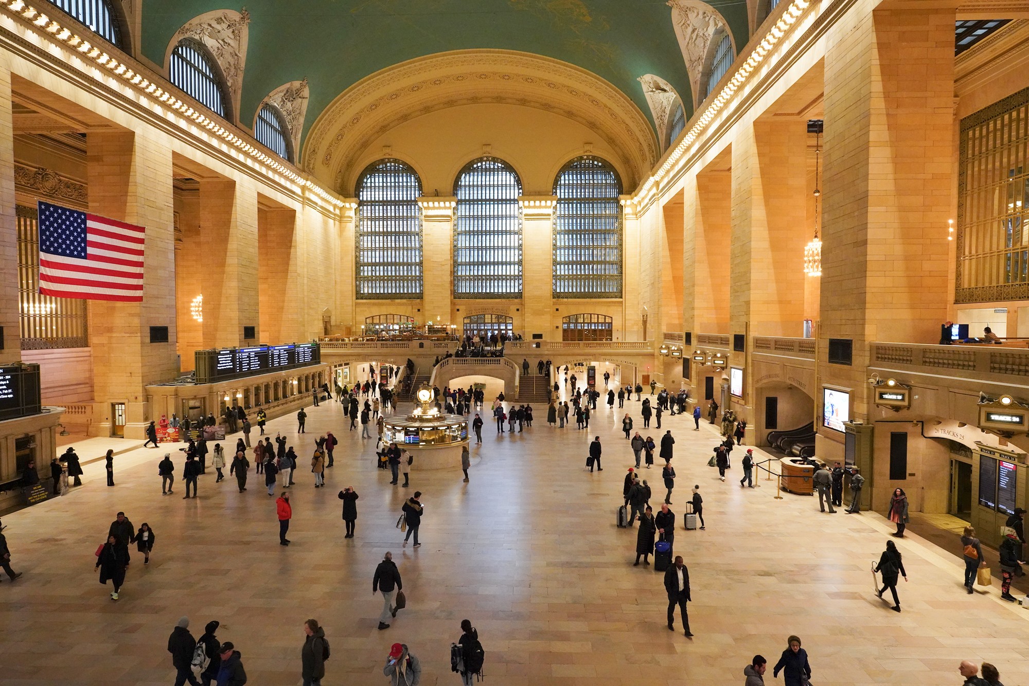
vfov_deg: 59.5
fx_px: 600
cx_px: 514
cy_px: 343
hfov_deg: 81.2
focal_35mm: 21
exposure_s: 1/80
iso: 8000
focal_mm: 21
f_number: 6.3
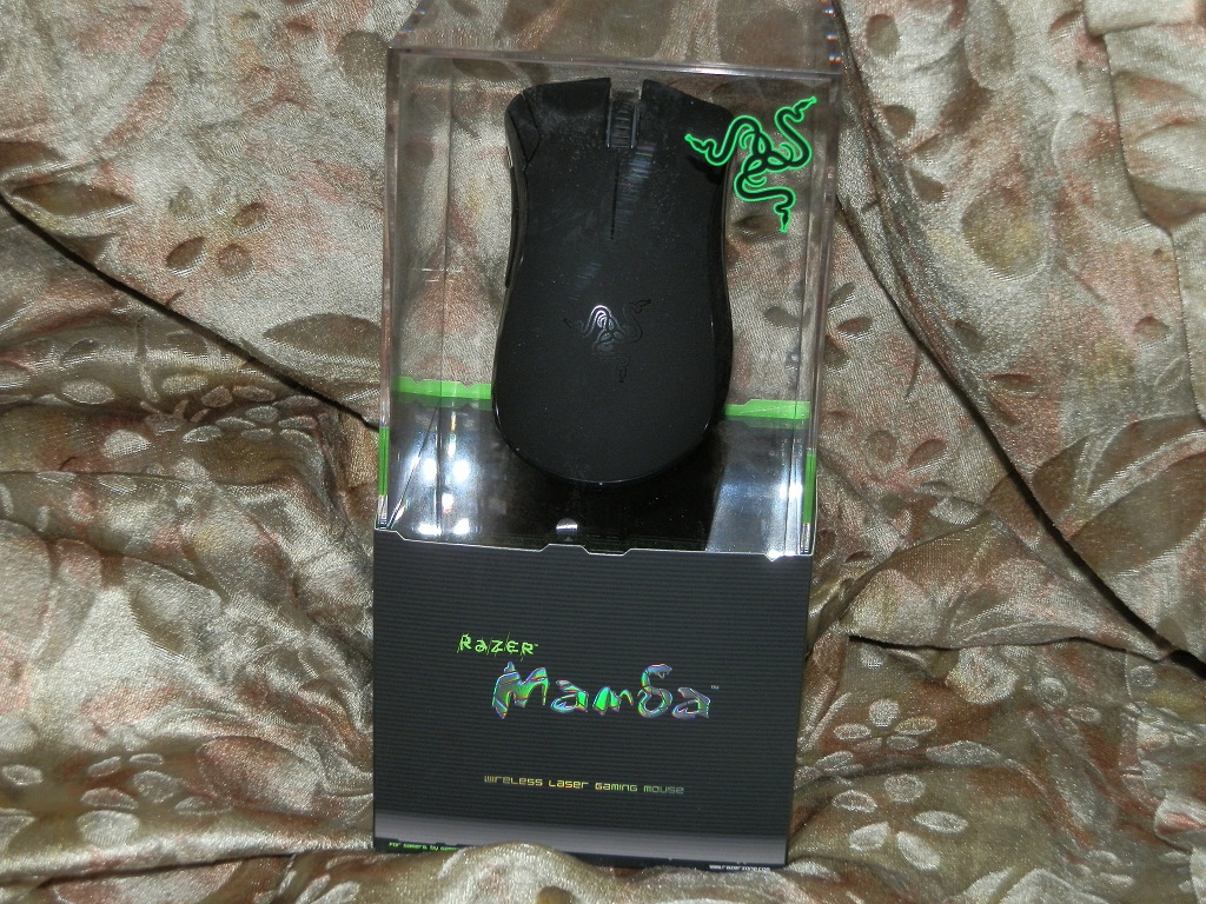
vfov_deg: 24.0
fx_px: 2125
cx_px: 603
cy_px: 452
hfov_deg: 31.7
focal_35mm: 61
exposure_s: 1/100
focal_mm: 10.99
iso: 100
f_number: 3.7
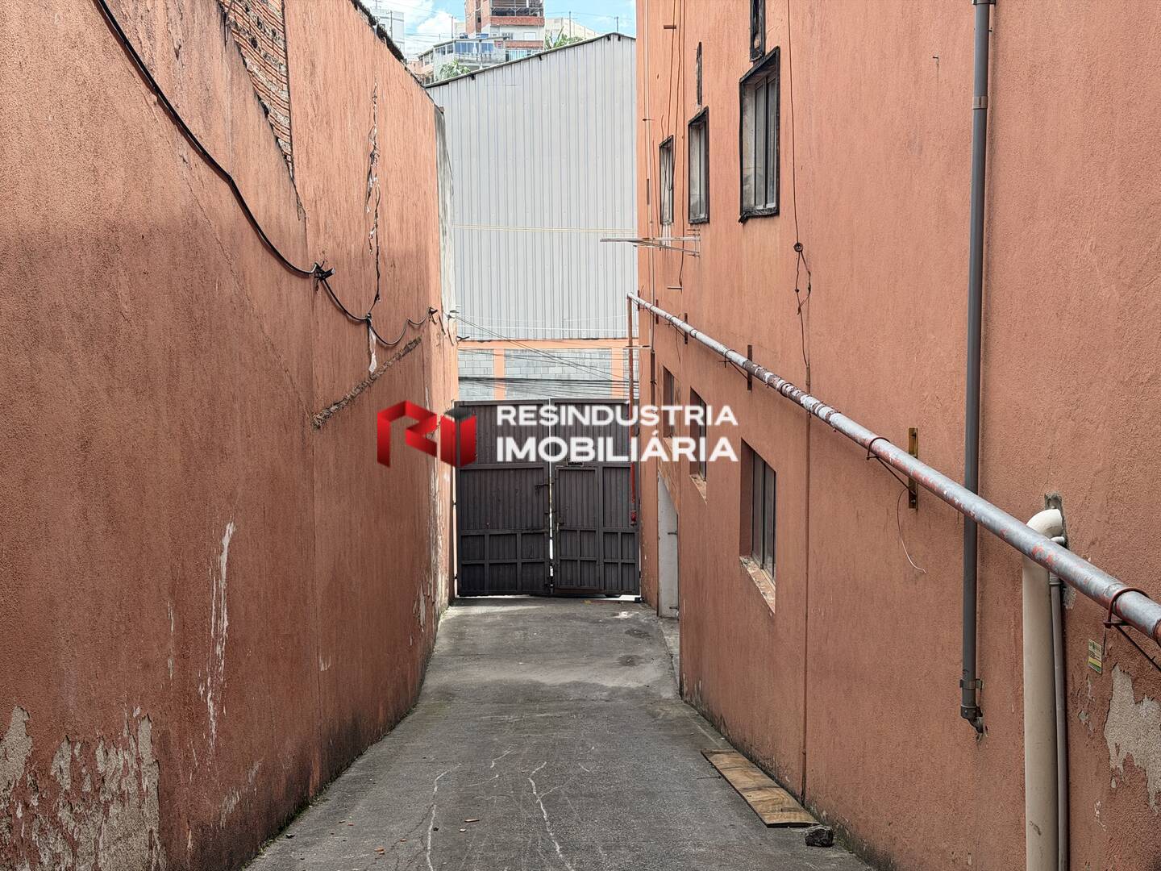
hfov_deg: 39.7
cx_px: 580
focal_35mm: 48
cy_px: 436
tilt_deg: -8.2
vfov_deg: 30.3
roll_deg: +1.1
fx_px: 1610
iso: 100
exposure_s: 1/917
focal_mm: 6.76
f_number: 1.78
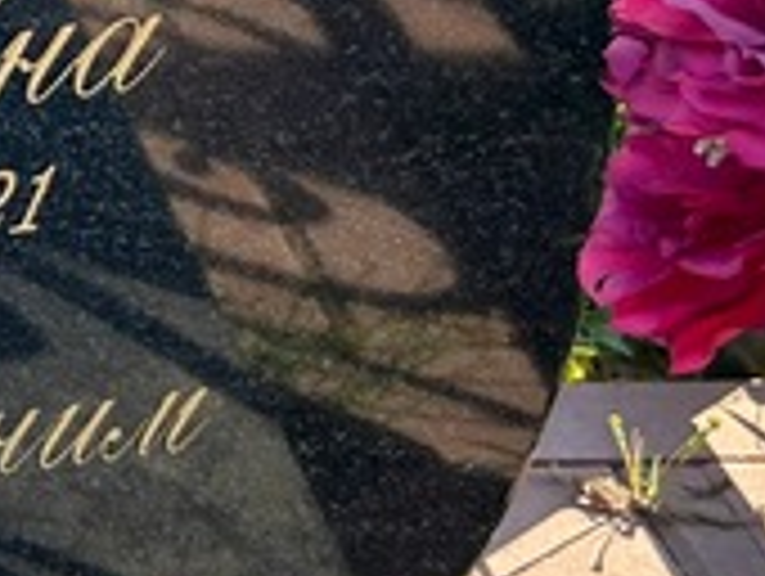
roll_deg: +1.2
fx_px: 2700
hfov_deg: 14.7
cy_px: -94
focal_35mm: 122
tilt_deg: -30.9
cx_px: -477
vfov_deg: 11.9
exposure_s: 1/604
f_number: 1.5
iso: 50
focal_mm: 5.7
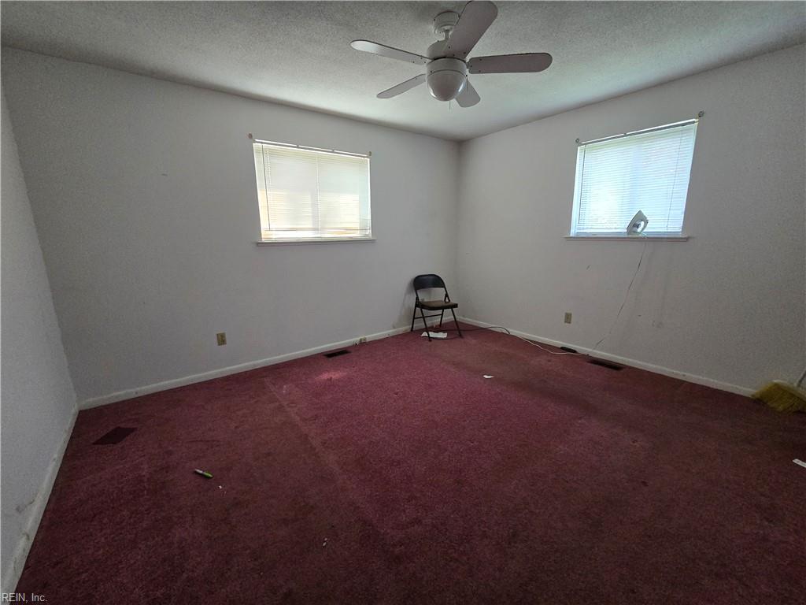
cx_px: 403
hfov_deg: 106.2
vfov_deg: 89.9
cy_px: 302
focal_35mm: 13
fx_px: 303
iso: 400
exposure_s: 1/60
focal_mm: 2.2
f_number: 2.2
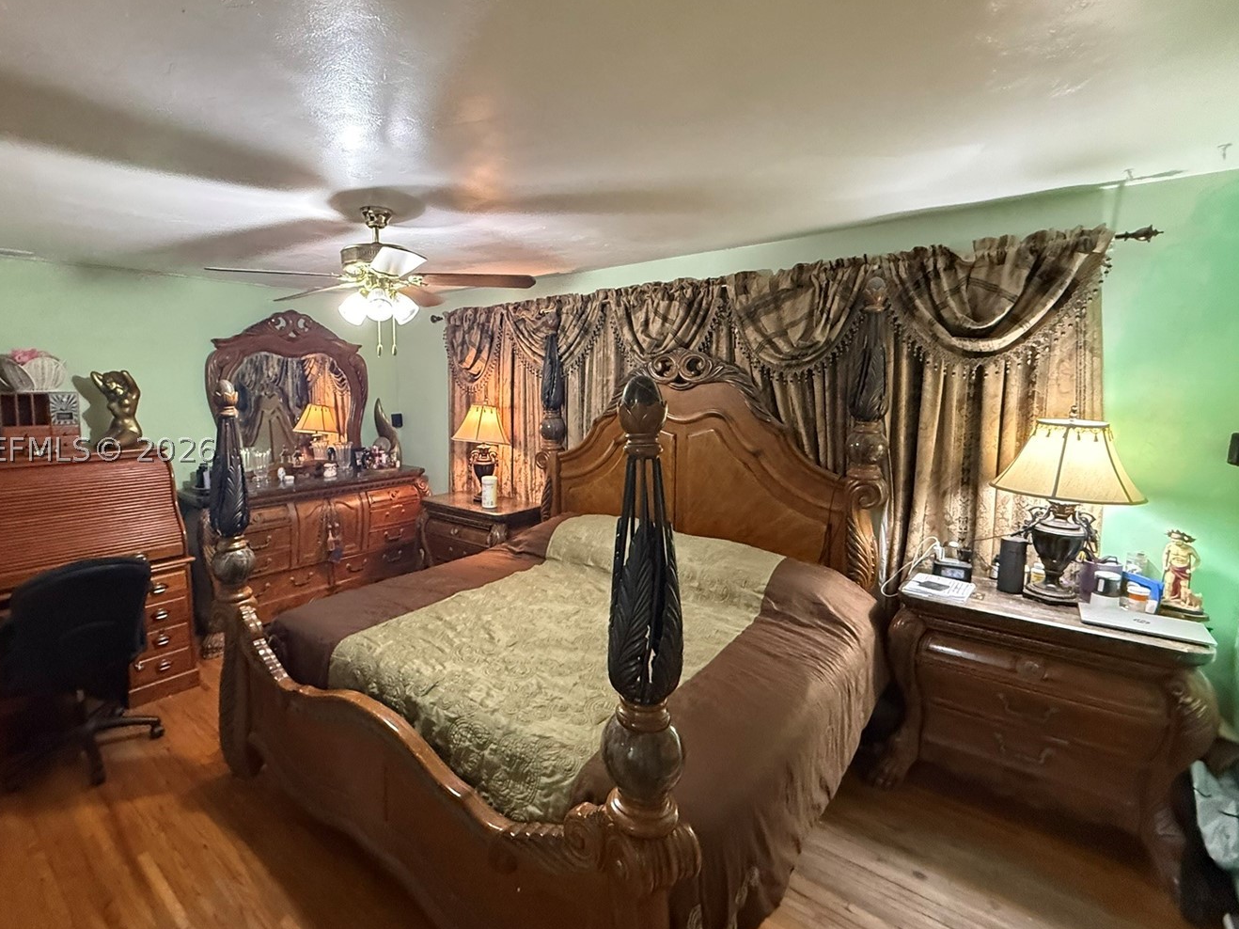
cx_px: 504
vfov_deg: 74.7
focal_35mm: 17
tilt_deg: -5.2
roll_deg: +0.7
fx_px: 608
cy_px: 449
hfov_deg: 90.0
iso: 800
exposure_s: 1/60
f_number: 2.2
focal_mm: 2.22
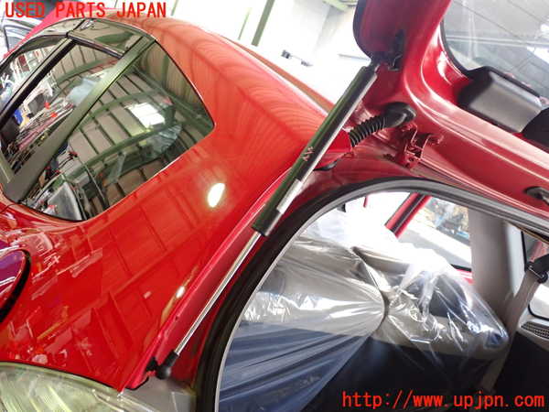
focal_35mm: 36
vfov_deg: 39.7
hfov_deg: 51.4
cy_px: 206
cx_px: 274
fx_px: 571
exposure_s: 1/40
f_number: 2.5
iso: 320
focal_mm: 6.37
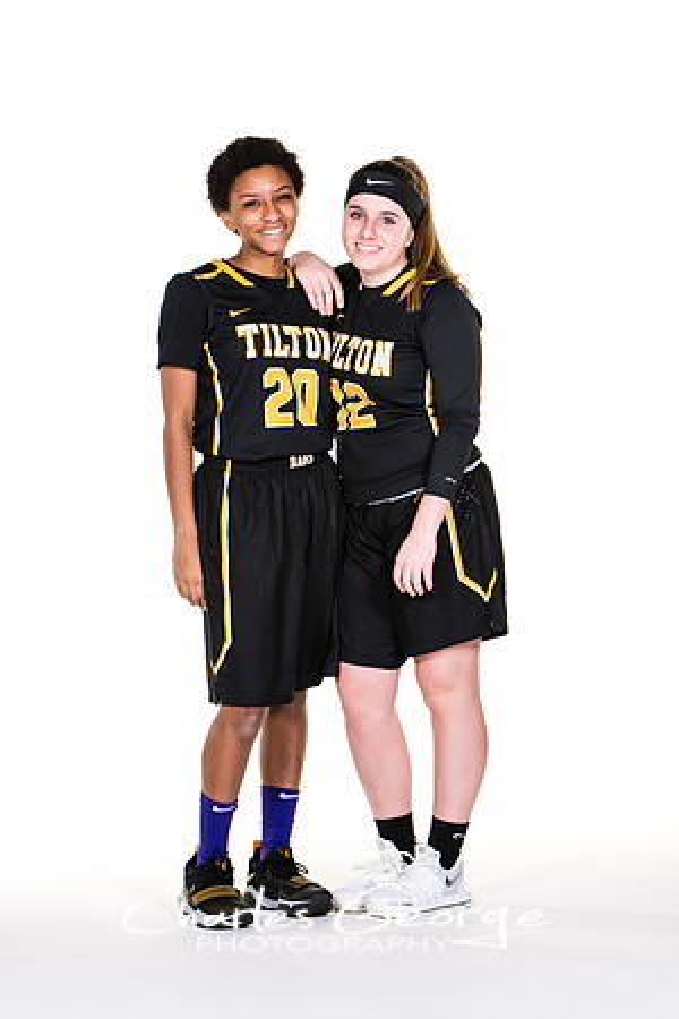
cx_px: 340
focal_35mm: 153
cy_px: 510
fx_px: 4328
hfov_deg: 9.0
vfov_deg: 13.4
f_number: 6.3
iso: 200
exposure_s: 1/160
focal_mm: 102
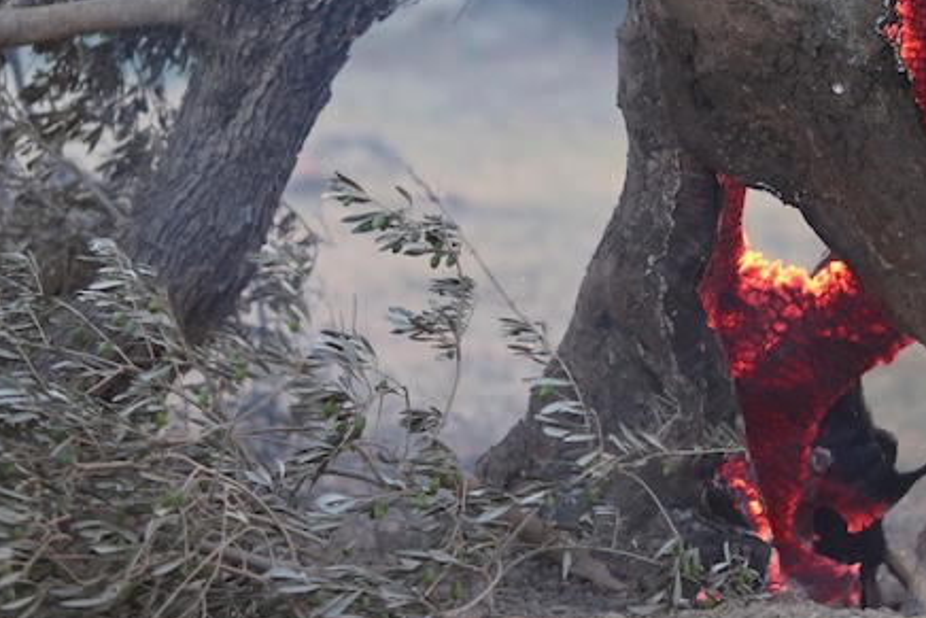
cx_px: 580
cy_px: -16
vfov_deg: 5.4
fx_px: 6535
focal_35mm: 254
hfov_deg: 8.1
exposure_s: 1/2000
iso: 640
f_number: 1.2
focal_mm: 75
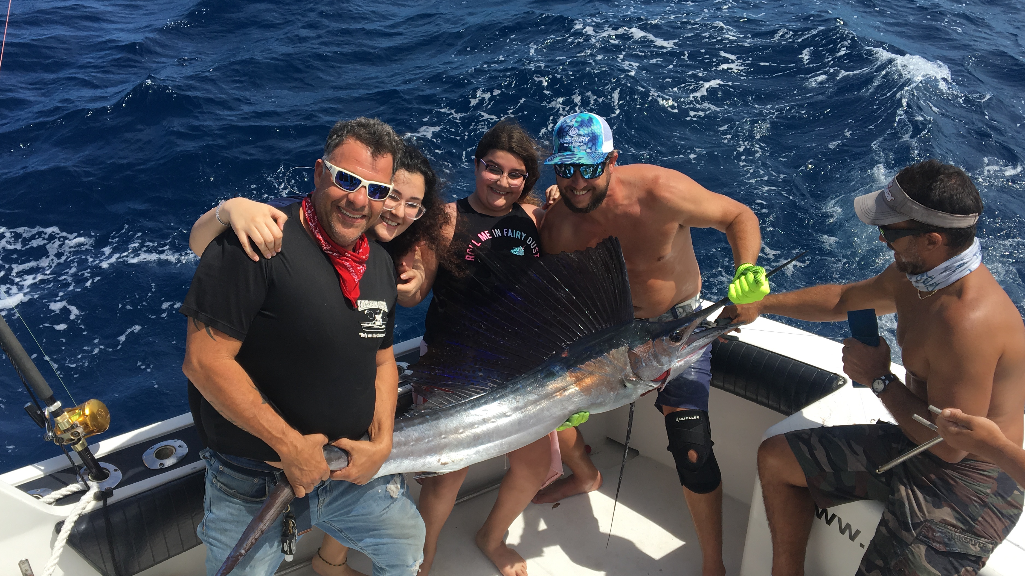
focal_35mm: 34
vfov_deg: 34.7
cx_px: 490
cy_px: 298
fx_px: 924
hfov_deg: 58.0
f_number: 2.2
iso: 25
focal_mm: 4.15
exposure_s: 1/1603
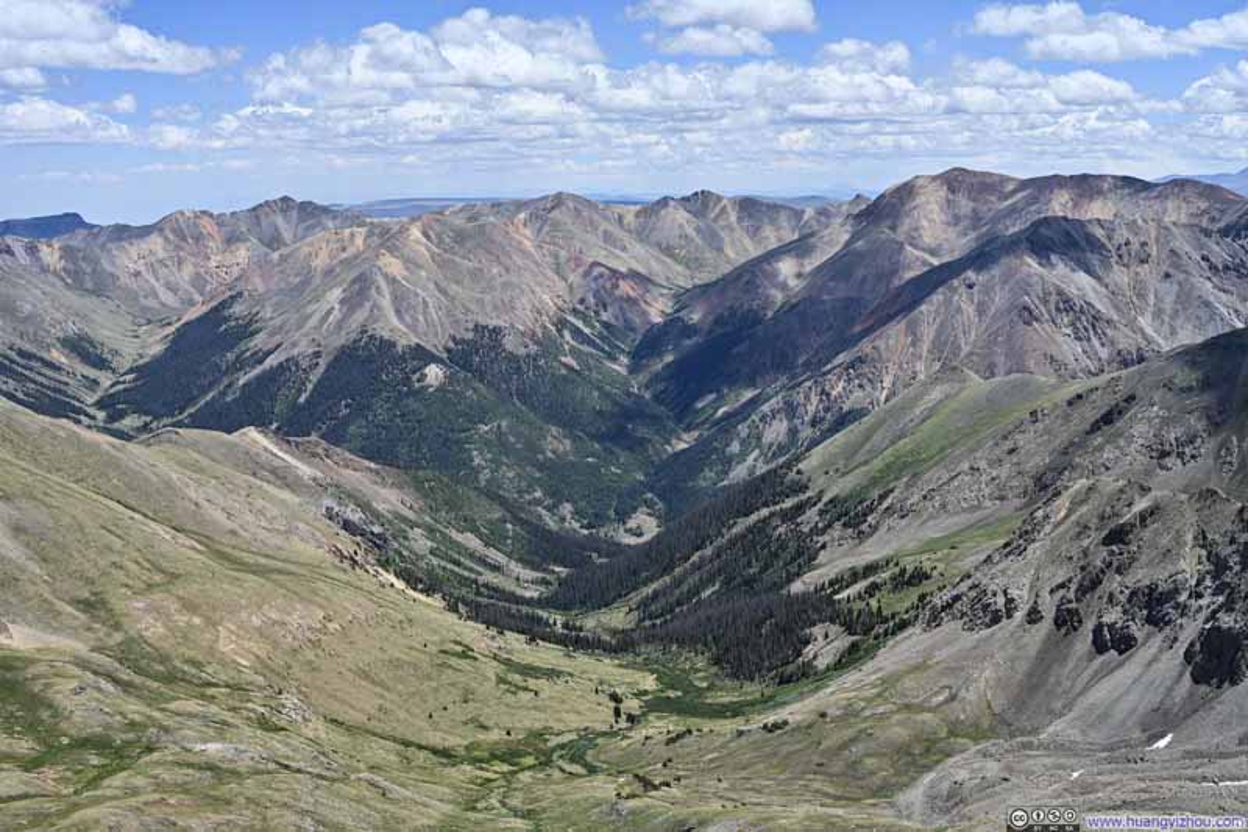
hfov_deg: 45.4
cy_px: 416
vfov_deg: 31.2
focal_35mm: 43
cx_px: 624
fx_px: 1490
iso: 64
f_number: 5.6
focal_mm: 43
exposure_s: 1/640
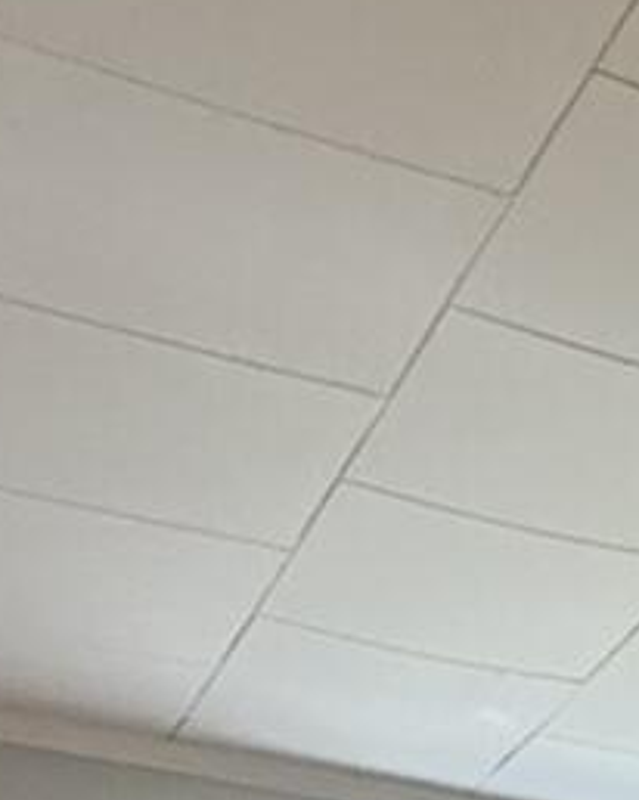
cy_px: 1767
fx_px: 2509
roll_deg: +0.1
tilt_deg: -3.3
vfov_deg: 14.1
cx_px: 1138
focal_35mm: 106
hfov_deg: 13.1
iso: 160
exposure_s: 1/120
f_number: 2.2
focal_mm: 2.22
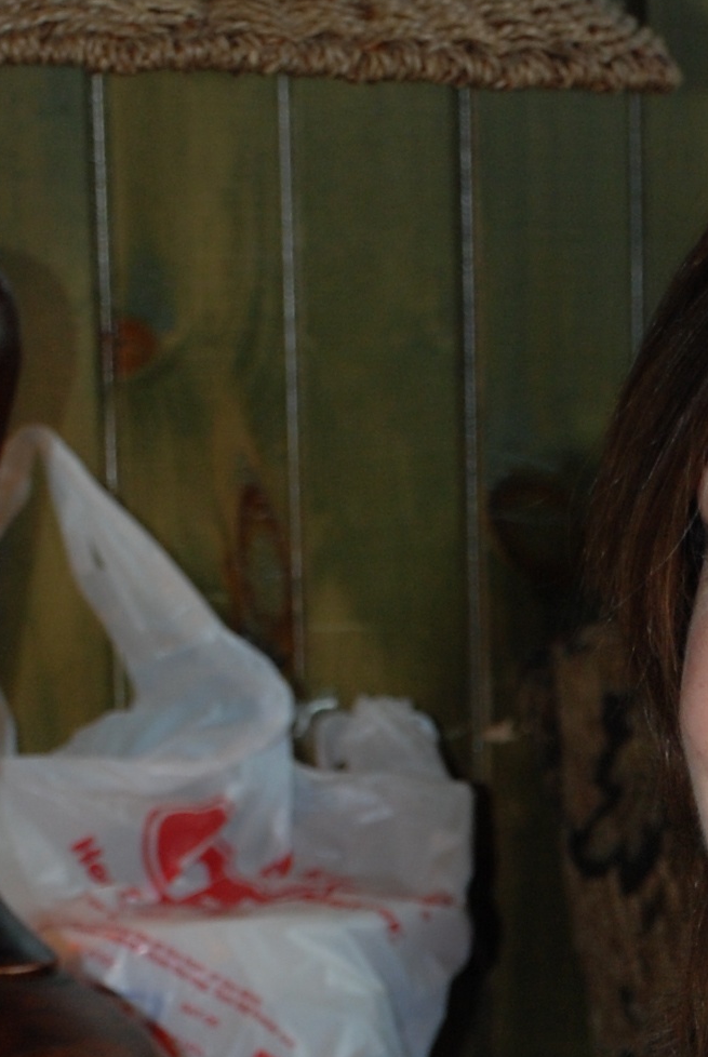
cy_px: 1683
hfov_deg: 4.6
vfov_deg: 6.8
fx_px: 8733
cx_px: 780
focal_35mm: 297
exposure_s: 1/60
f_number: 5
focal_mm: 50
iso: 200
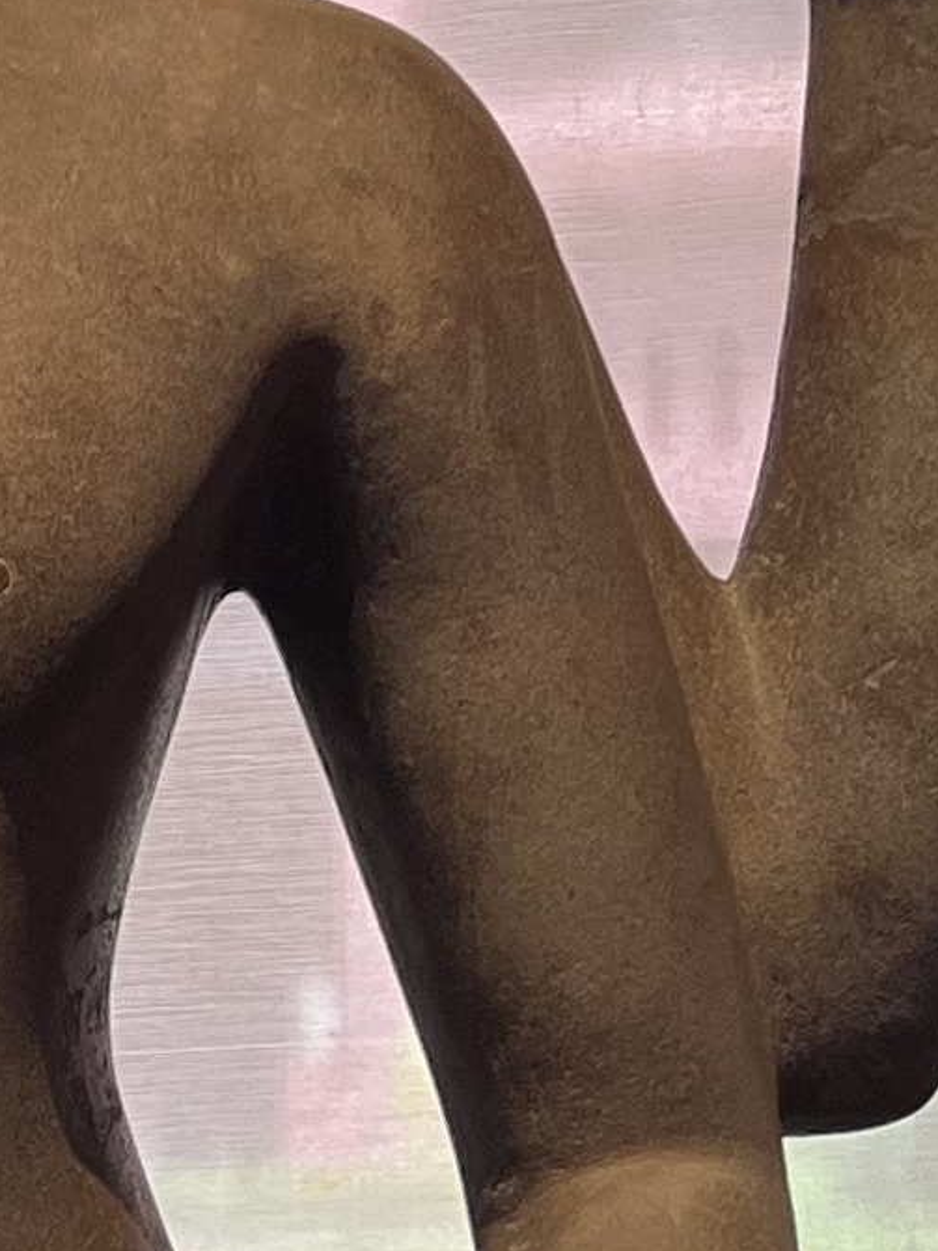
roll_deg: +1.3
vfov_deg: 12.1
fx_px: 5602
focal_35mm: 155
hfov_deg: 9.5
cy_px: 1930
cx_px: 13
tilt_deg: -8.7
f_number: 1.5
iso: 80
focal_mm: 5.7
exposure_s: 1/121
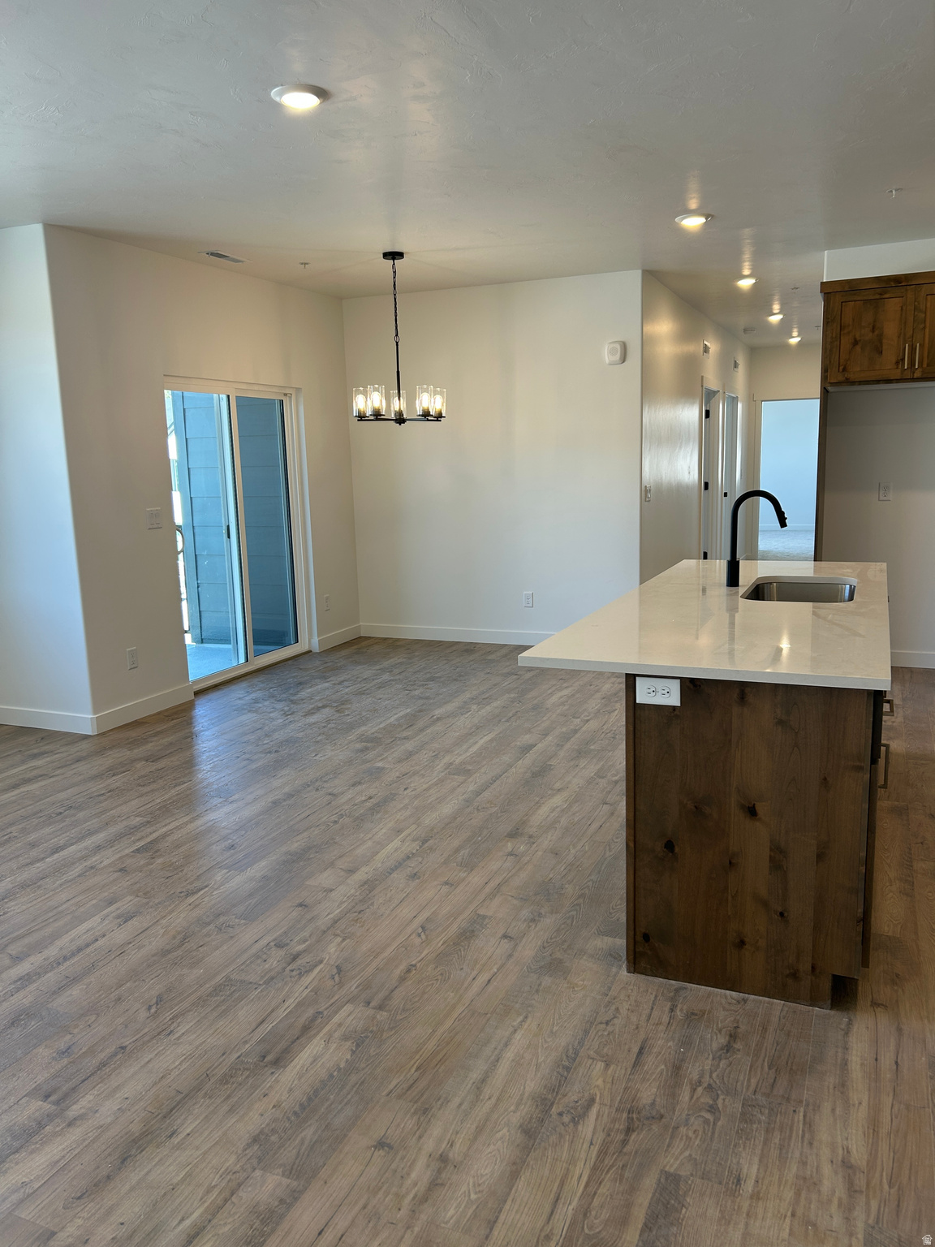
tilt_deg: -9.8
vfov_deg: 67.3
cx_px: 468
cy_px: 624
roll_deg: +1.7
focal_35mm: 26
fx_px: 936
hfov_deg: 53.1
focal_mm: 5.7
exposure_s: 1/120
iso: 32
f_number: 1.5
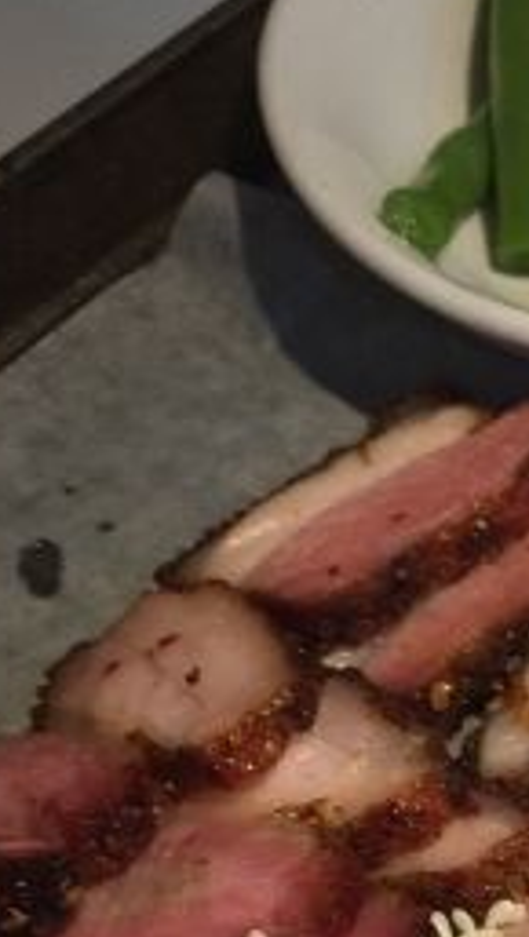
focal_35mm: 86
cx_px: 556
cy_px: 995
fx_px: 2140
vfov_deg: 23.4
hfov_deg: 13.8
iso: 50
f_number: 2.2
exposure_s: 1/17
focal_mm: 4.15
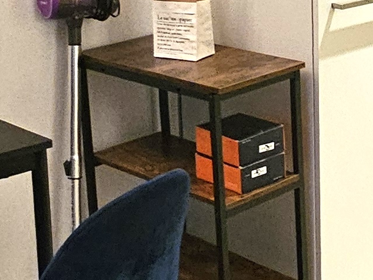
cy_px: -23
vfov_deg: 17.4
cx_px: 281
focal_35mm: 82
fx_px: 884
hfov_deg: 23.6
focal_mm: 2.2
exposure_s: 1/33.3
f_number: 2.2
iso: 640
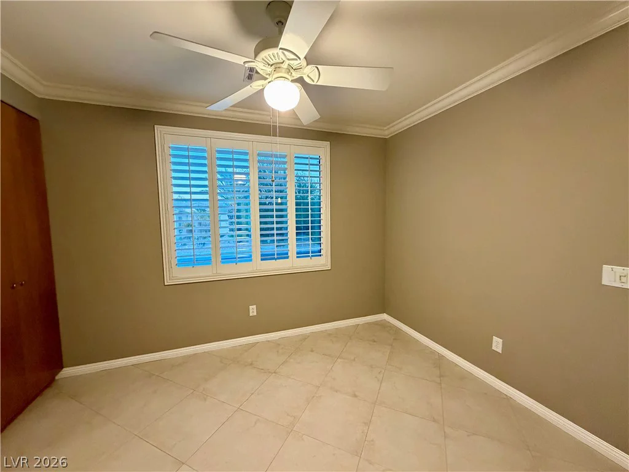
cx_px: 314
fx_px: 254
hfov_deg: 102.1
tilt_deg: -5.2
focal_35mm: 14
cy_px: 236
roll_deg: +0.9
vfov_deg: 85.7
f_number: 2.2
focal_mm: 2.22
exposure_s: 1/60
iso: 640
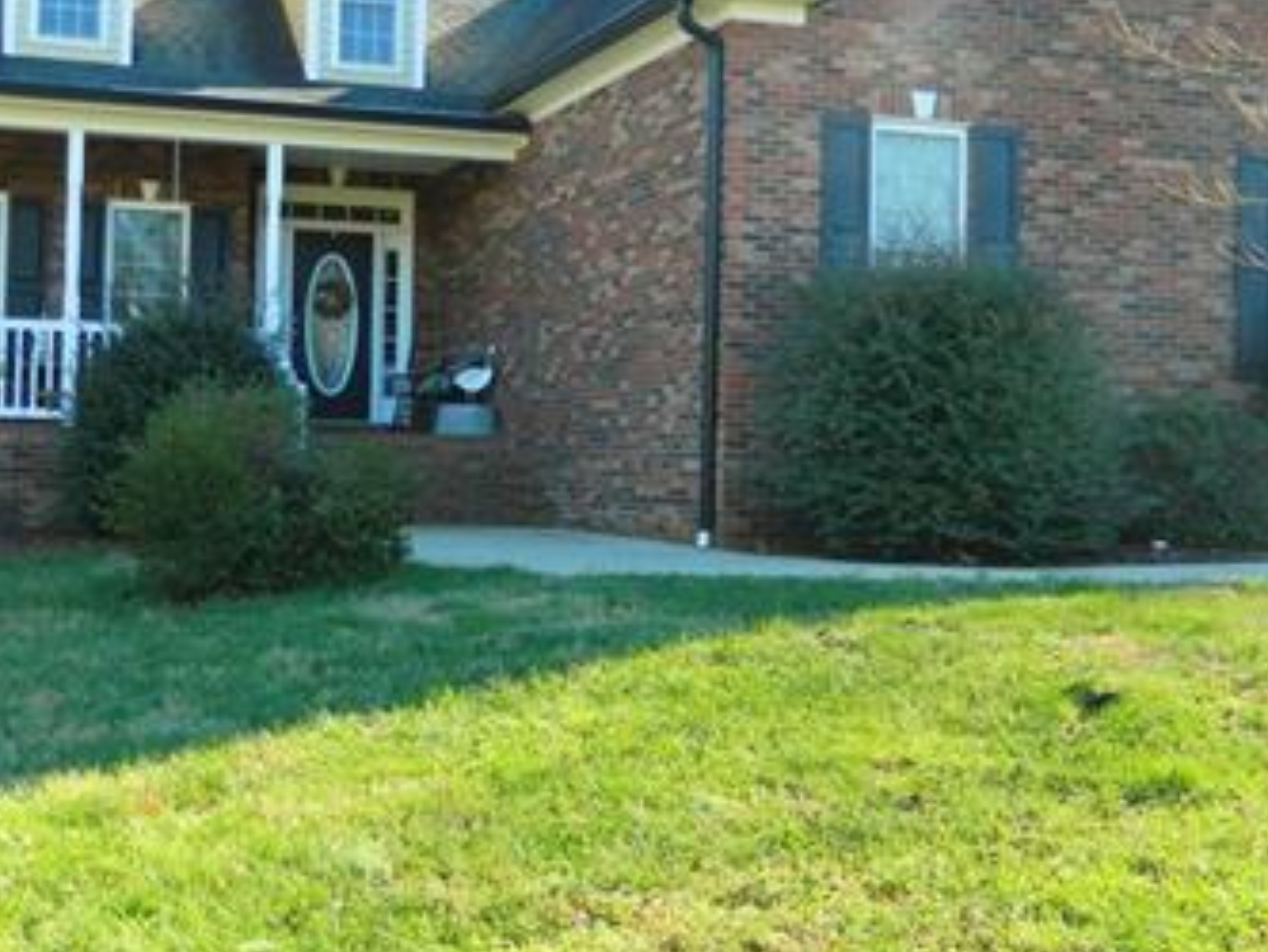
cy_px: 388
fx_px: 1759
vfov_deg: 30.2
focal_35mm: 48
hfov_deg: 39.3
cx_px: 449
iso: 80
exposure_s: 1/200
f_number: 3.1
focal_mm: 4.5
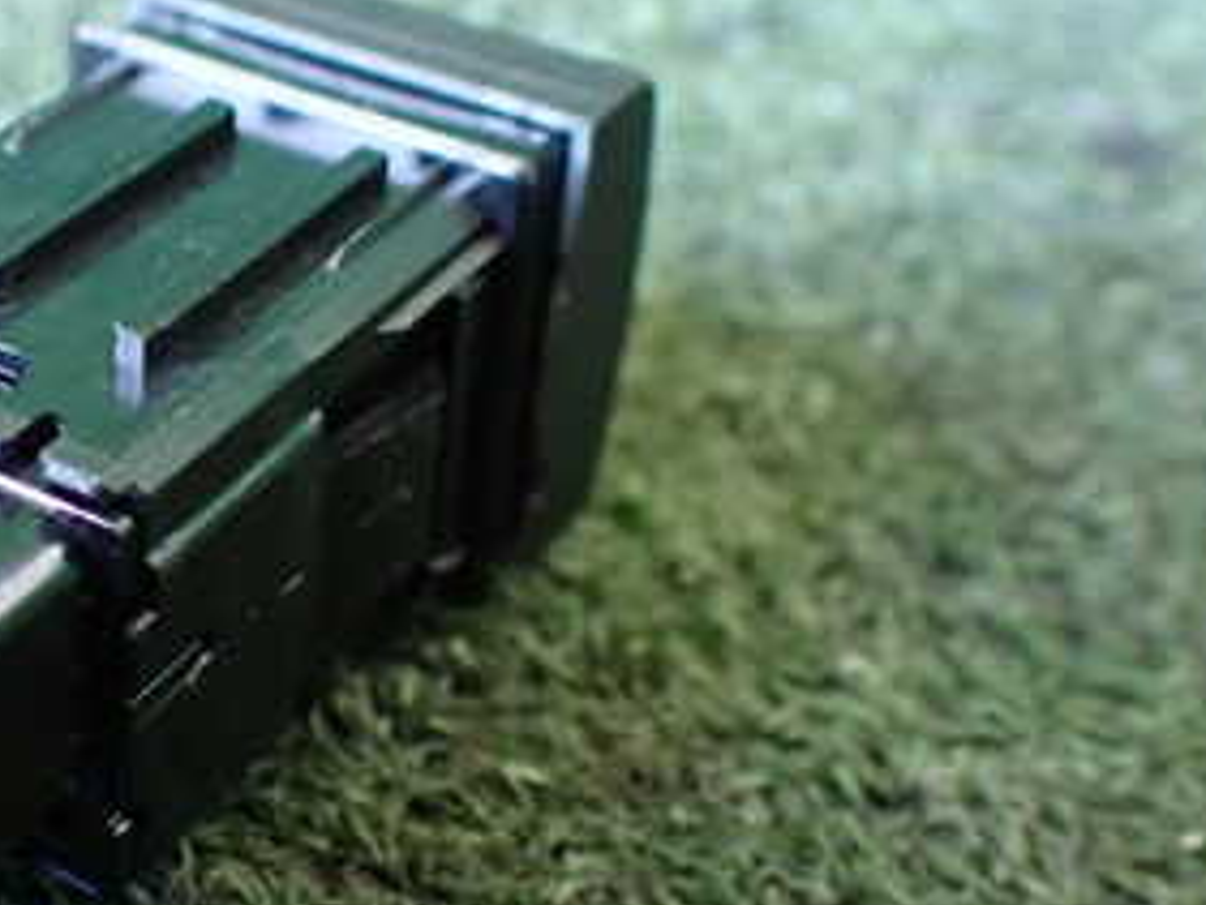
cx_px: 86
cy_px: 429
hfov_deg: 28.9
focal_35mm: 64
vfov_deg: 22.9
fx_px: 2231
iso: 800
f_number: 2.3
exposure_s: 1/30
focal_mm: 5.4
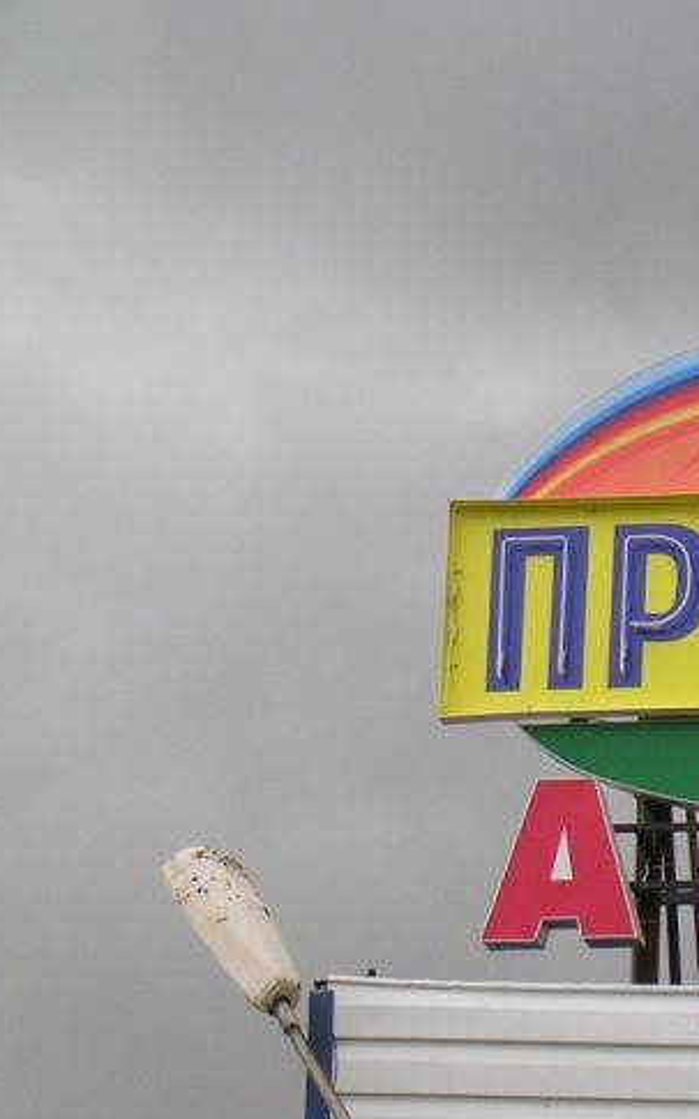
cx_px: 909
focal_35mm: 201
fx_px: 6128
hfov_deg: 6.5
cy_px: 618
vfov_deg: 10.4
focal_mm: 17.4
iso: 71
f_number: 4.9
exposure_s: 1/254
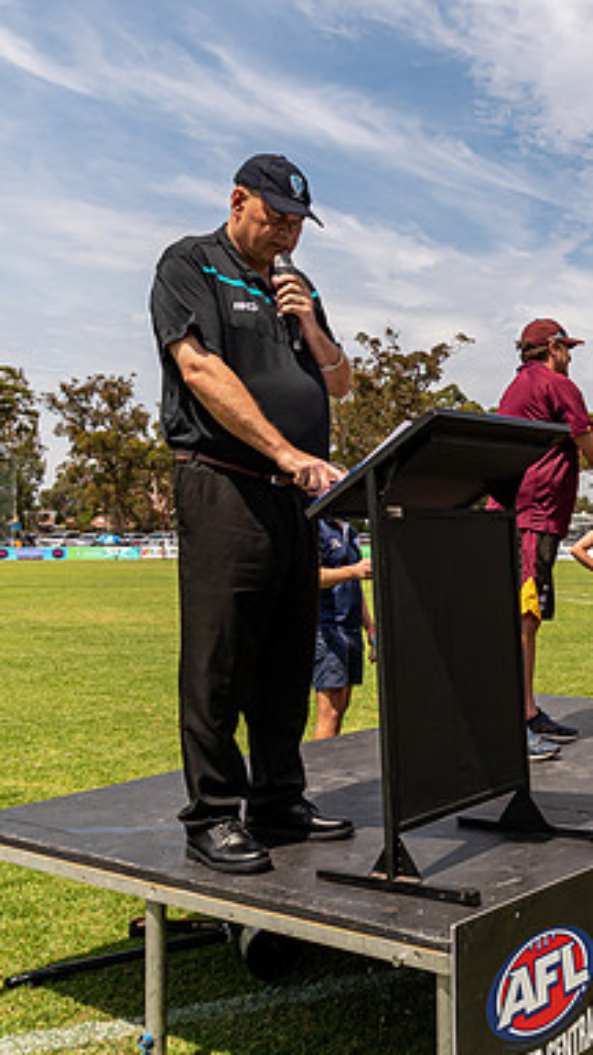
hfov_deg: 28.3
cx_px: 656
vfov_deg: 52.8
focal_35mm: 38
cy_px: 529
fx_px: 1062
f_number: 8
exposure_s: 1/640
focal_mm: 16
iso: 200
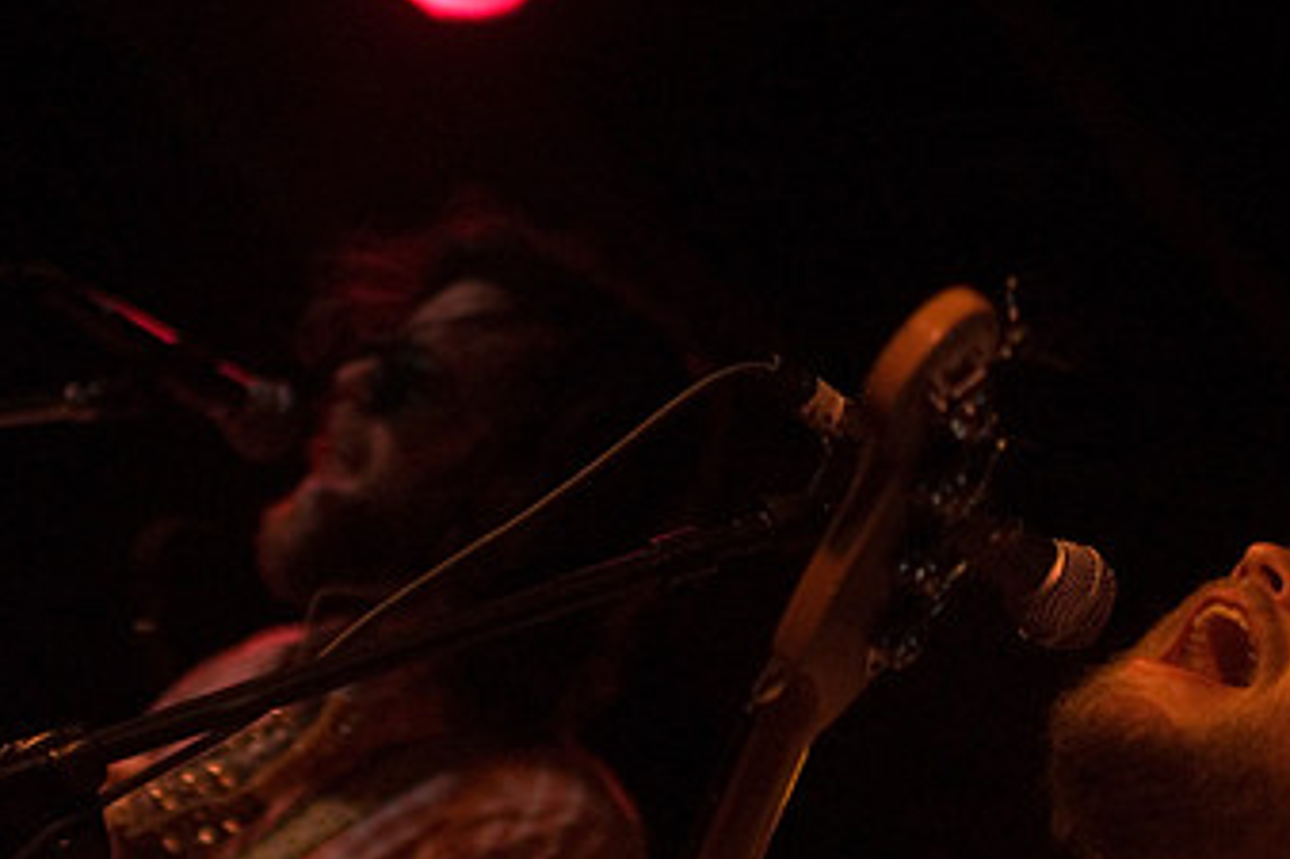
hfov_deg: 11.4
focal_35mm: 180
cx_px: 664
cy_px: 722
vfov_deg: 7.6
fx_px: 6447
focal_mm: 70
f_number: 2.8
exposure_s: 1/50
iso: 1600
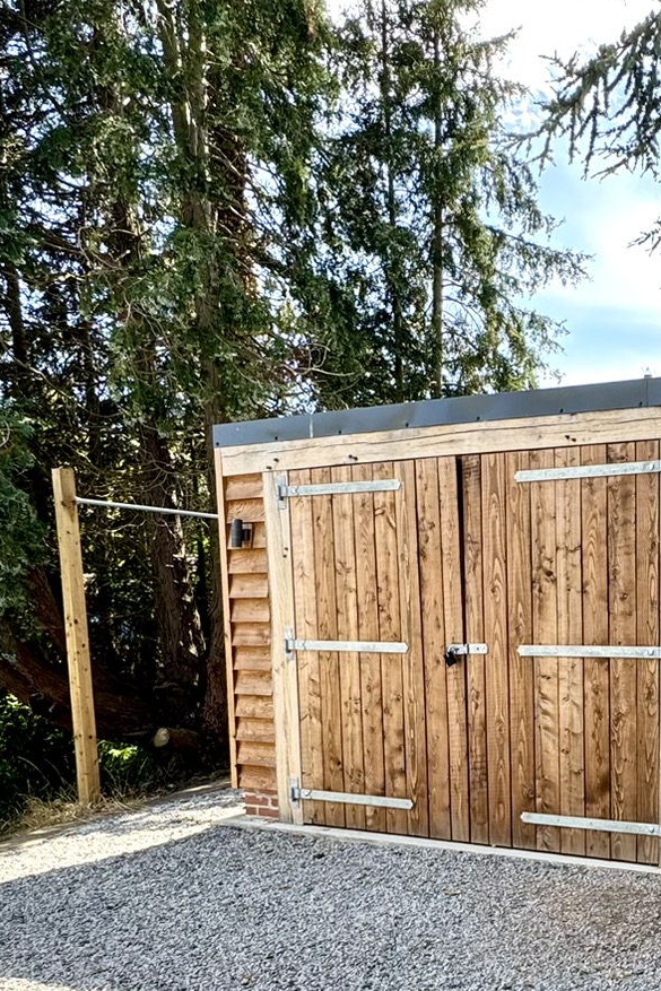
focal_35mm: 34
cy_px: 715
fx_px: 936
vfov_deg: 53.8
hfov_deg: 35.1
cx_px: 667
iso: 40
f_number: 2.2
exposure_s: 1/230
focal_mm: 2.22
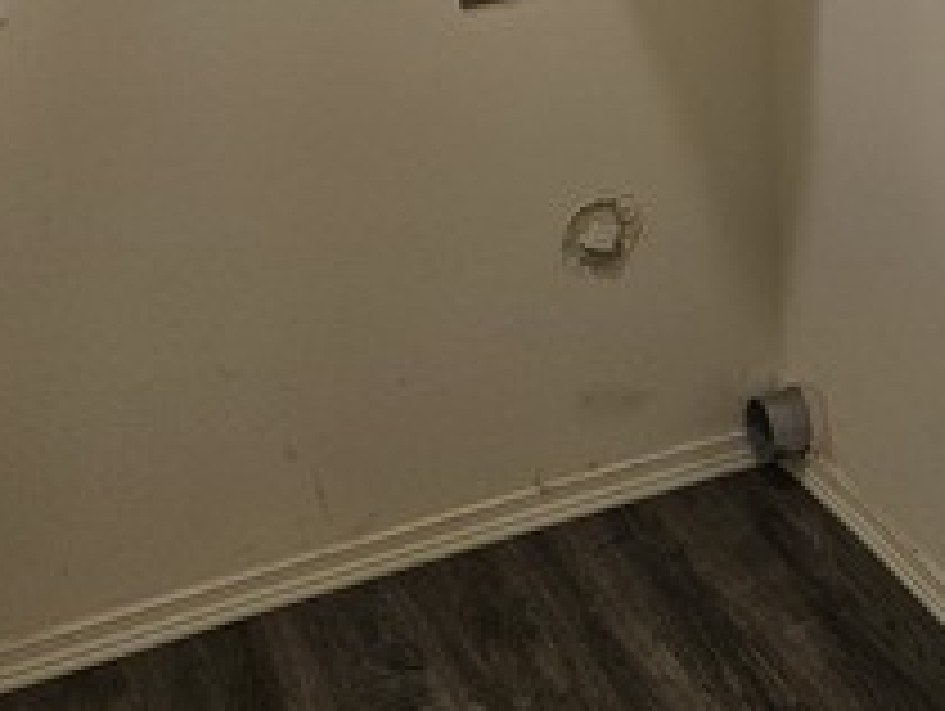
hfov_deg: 24.3
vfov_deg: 19.0
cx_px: 1114
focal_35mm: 73
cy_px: -171
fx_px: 1995
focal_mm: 5.4
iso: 100
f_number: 1.8
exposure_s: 1/120
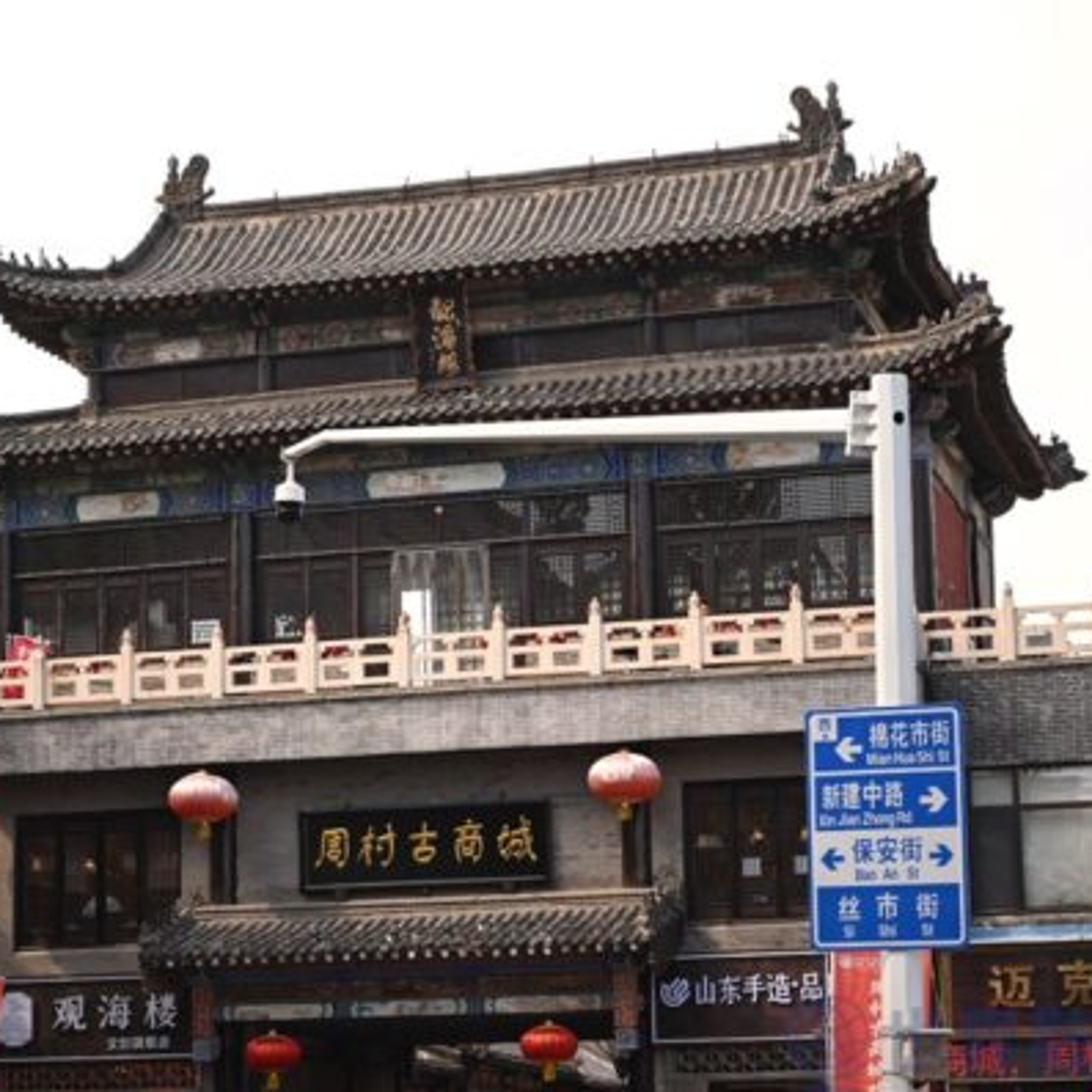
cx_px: 347
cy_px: 545
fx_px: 3212
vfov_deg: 19.3
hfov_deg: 19.2
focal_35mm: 90
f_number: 4
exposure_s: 1/1000
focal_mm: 70
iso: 400
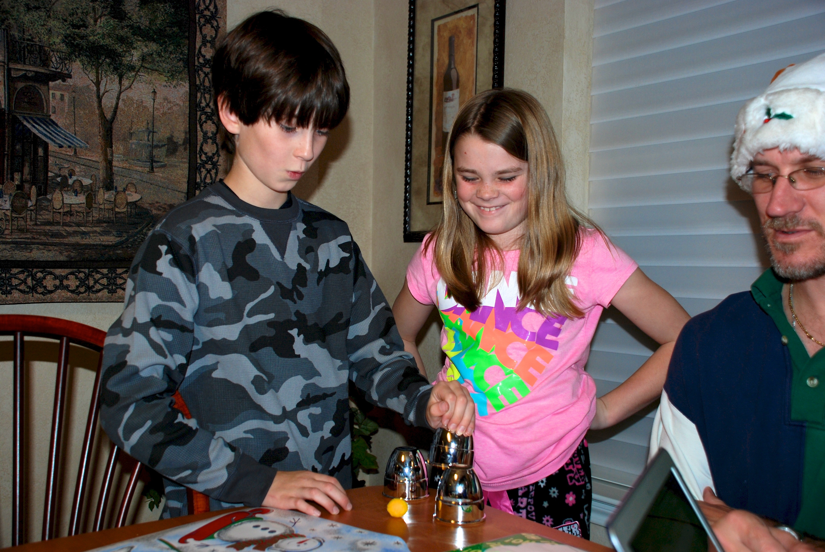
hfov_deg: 49.5
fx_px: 895
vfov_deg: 34.3
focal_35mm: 39
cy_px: 276
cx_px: 412
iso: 200
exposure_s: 1/60
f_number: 4
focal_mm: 26
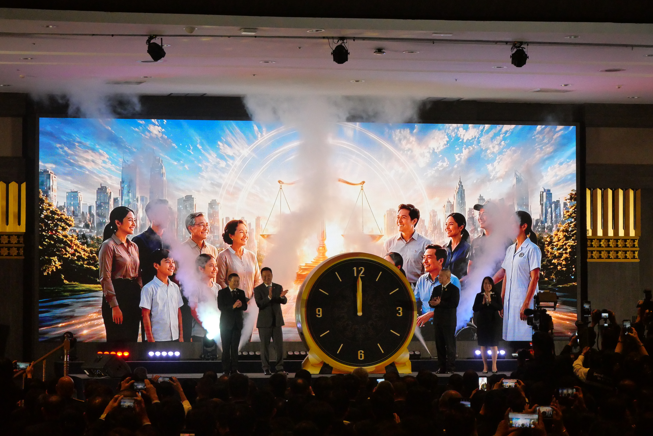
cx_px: 326
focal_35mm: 124
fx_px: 2251
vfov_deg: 11.1
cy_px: 218
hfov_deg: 16.5
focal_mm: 60
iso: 4000
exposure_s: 1/320
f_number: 7.1
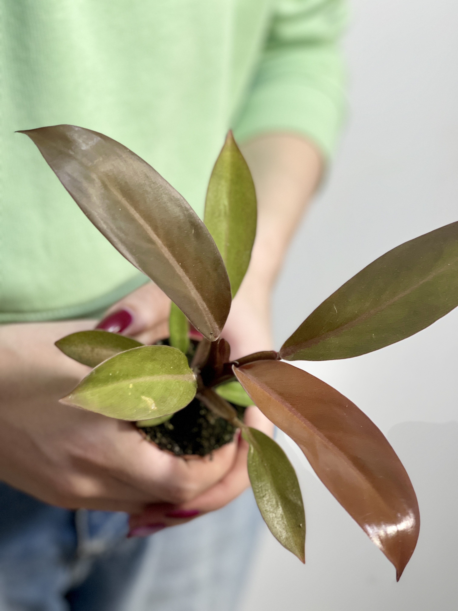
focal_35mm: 64
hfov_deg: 22.9
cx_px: 229
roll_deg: -0.8
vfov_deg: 30.3
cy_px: 306
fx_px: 1129
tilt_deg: -29.2
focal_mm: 7.5
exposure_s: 1/100
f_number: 2.2
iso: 125
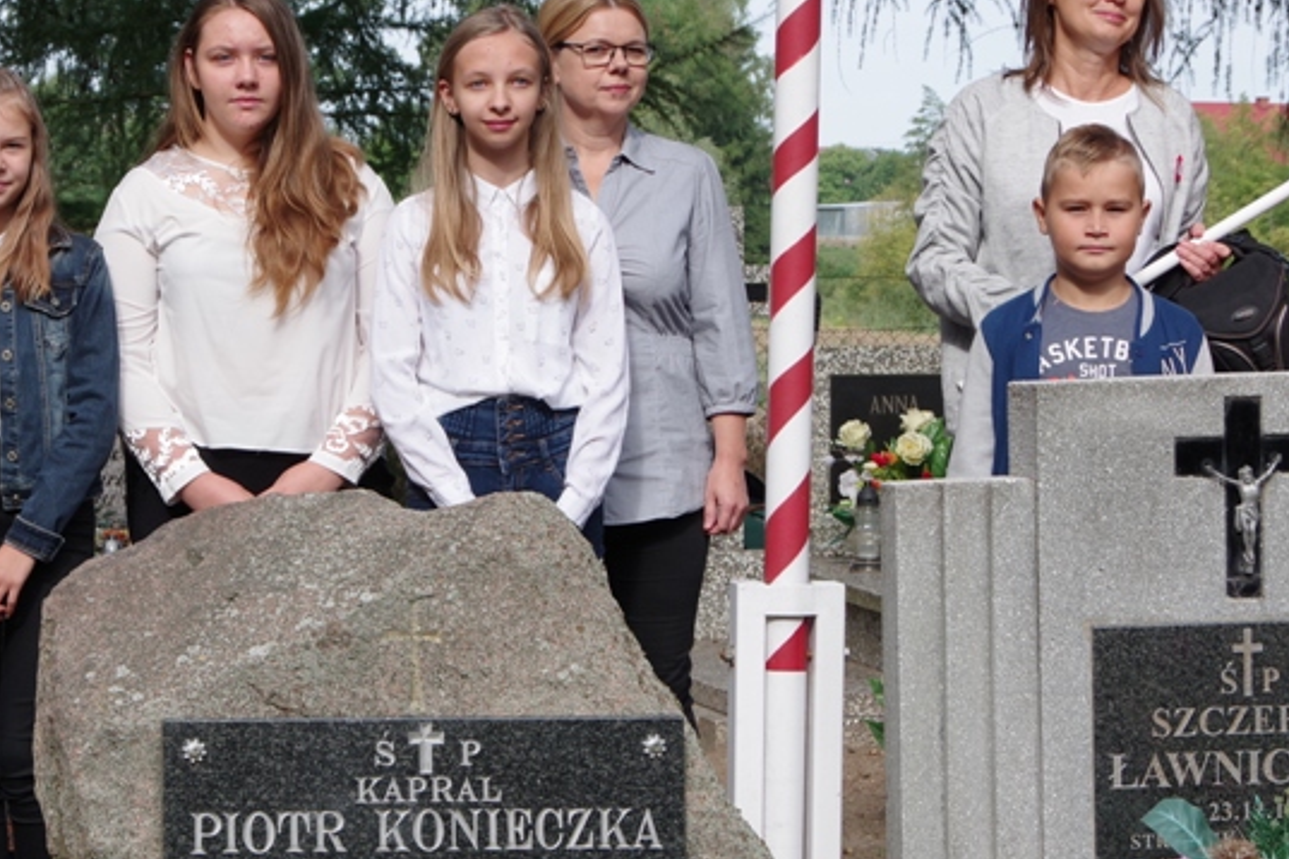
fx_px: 3688
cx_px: 353
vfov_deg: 13.3
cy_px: 572
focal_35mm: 103
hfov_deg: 19.7
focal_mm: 36
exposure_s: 1/200
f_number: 8
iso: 200
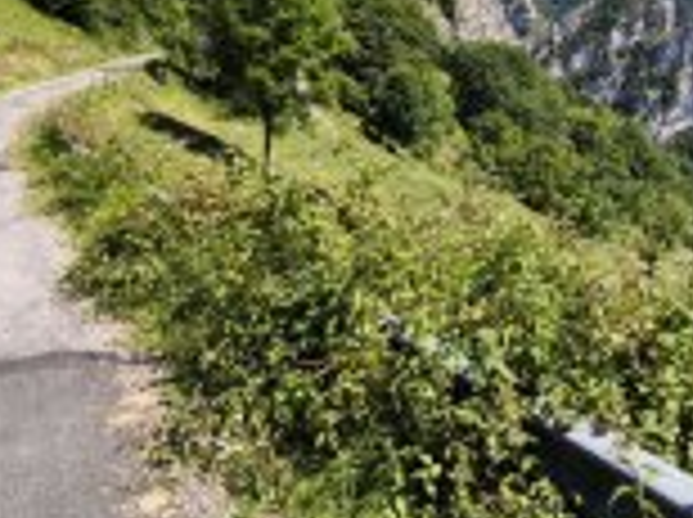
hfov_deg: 47.7
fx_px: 780
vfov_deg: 34.7
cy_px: 54
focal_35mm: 39
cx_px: 405
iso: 50
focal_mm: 1.91
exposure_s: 1/876
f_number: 2.2
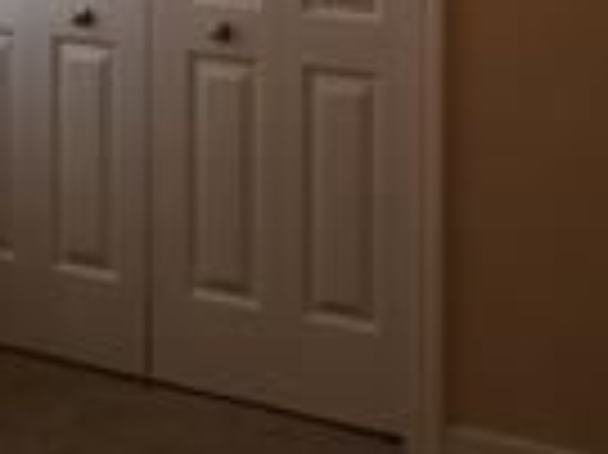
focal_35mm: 114
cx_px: 122
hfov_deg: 17.1
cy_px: -166
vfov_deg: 12.5
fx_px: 2001
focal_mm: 4.12
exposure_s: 1/40
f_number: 2.2
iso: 50
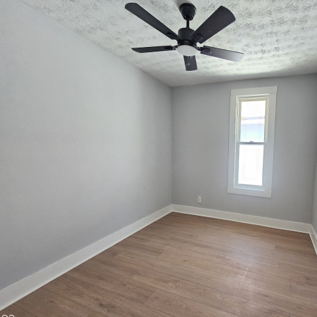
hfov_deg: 83.8
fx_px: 166
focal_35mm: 16
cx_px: 216
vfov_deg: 87.4
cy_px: 162
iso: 400
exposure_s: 1/77.4
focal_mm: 2.2
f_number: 2.2
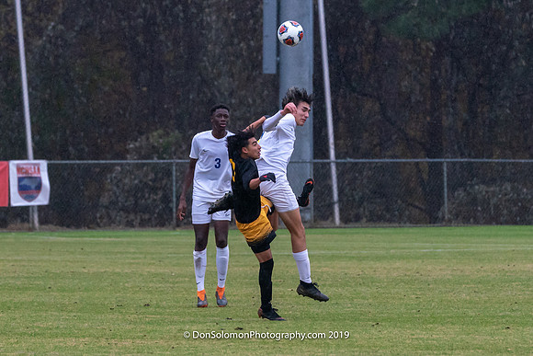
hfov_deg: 4.3
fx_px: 7060
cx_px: 267
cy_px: 264
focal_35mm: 477
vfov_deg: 2.9
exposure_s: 1/1000
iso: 3200
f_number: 5.6
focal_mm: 229
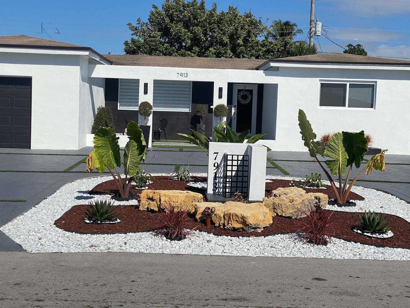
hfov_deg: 36.8
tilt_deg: -2.4
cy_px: 154
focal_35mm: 52
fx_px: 616
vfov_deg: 28.0
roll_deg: -2.7
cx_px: 205
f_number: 2
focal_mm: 6
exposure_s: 1/2994
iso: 20
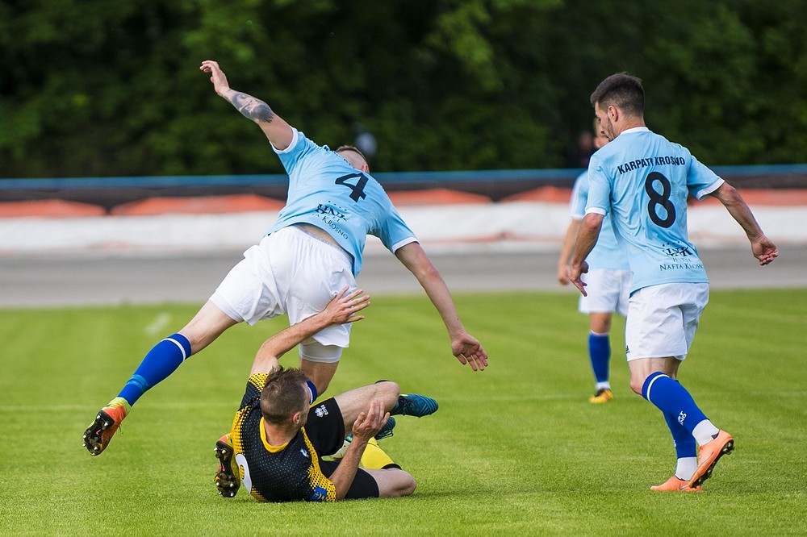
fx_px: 4482
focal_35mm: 200
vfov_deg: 6.9
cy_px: 268
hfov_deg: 10.3
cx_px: 404
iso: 320
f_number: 2.8
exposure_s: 1/1600
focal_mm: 200
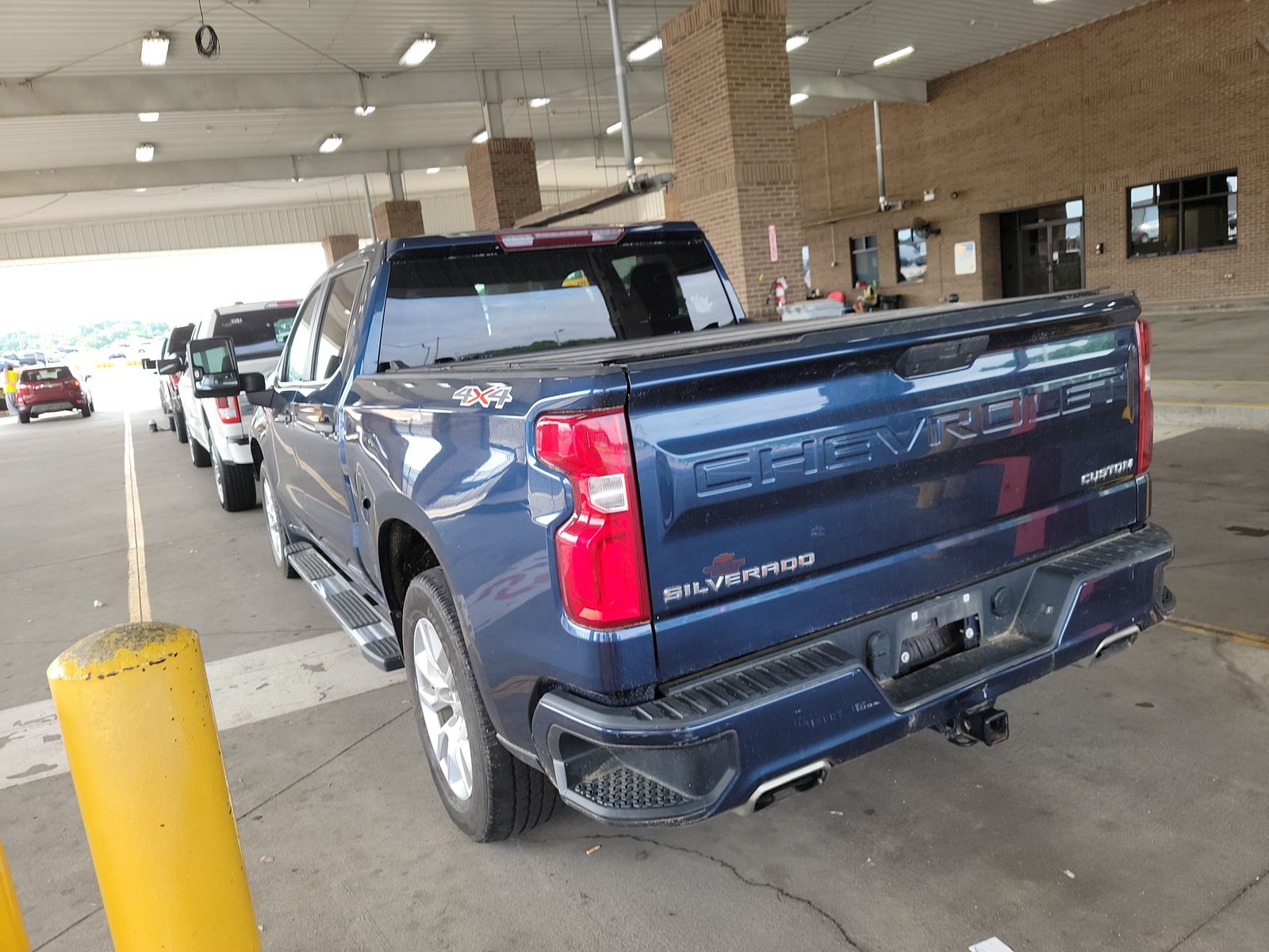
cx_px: 634
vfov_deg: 56.8
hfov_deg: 71.6
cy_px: 476
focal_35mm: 24
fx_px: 880
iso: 61
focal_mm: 6.7
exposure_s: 1/60
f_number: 1.8
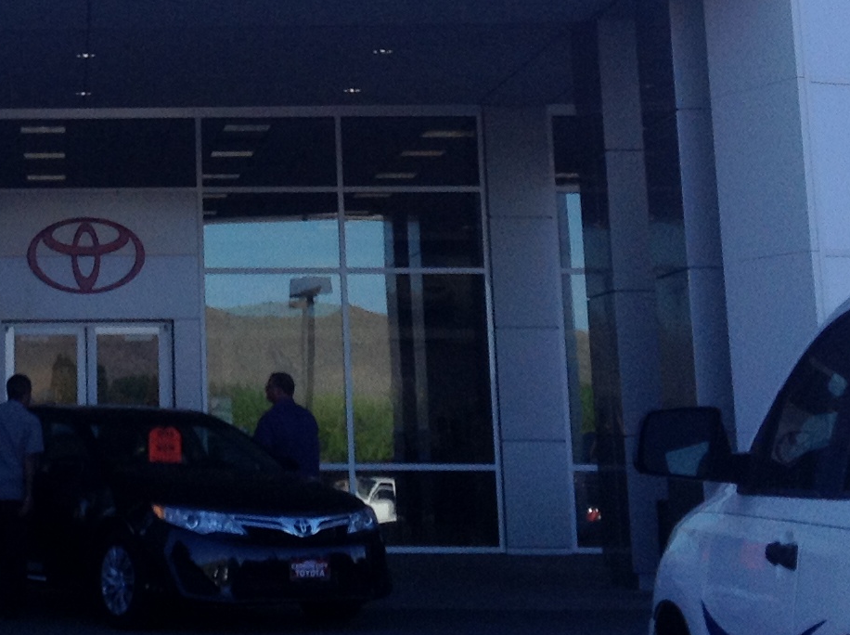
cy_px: -23
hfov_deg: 19.3
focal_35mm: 99
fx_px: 2427
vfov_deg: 14.6
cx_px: 1
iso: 50
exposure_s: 1/1043
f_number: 2.4
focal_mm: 4.28
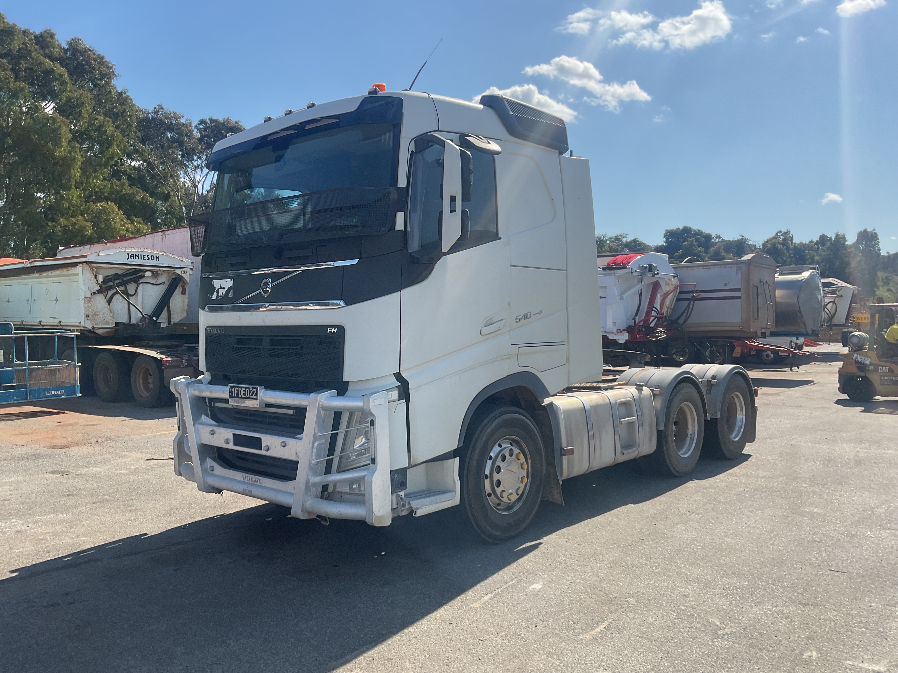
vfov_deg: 48.2
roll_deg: -0.1
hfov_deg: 61.7
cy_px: 336
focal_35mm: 29
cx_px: 449
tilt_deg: +1.5
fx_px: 752
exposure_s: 1/2058
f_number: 1.8
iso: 16
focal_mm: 3
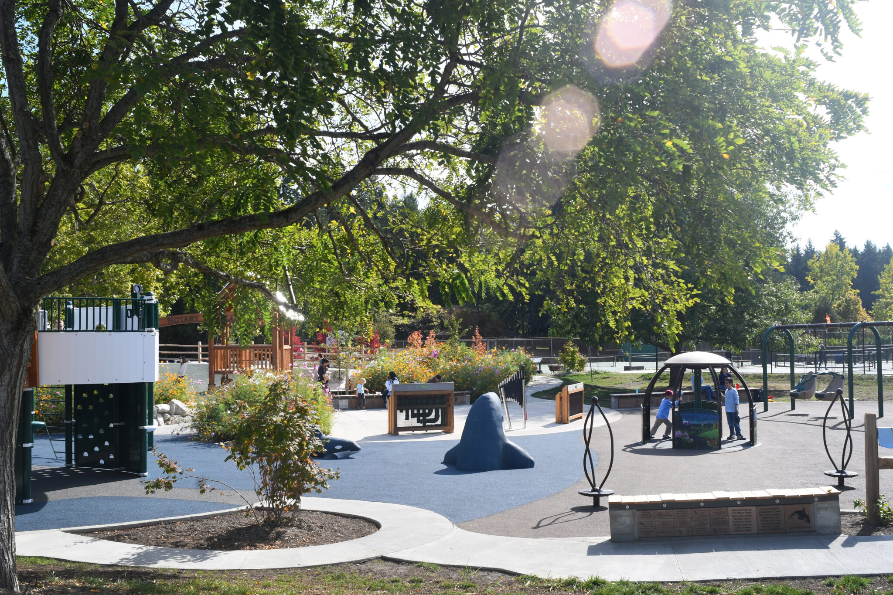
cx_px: 446
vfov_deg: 36.9
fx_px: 893
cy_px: 298
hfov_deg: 53.1
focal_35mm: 36
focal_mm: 24
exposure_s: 1/200
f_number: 9
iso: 200
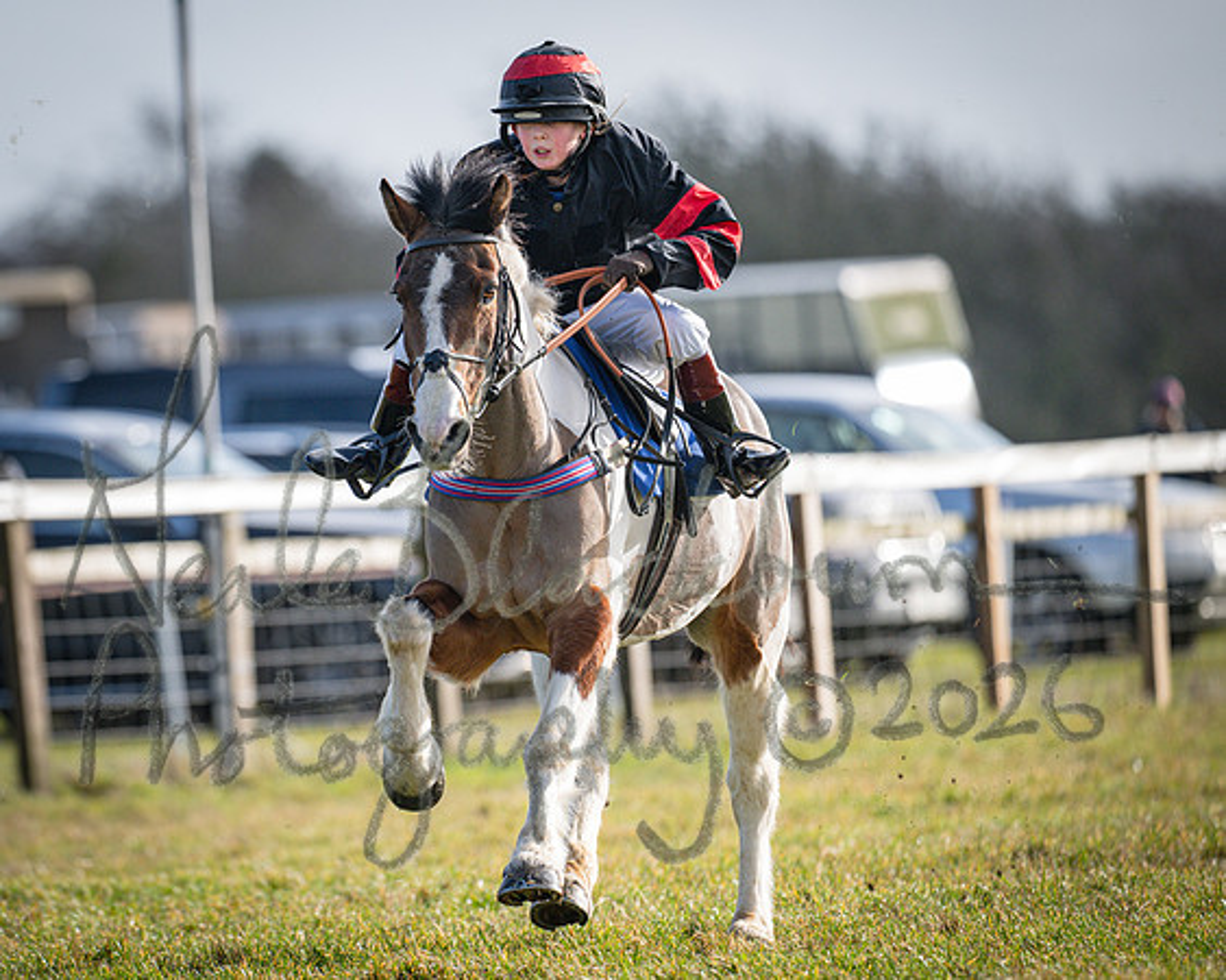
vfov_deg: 2.8
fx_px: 20149
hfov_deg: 3.5
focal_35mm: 555
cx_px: 372
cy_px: 407
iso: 400
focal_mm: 400
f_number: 4.5
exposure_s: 1/1250
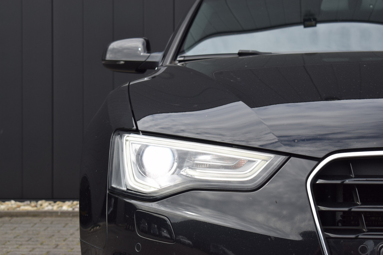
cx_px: 192
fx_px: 878
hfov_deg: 24.6
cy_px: 128
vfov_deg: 16.5
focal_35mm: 82
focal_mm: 55
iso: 200
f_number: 9
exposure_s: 1/320
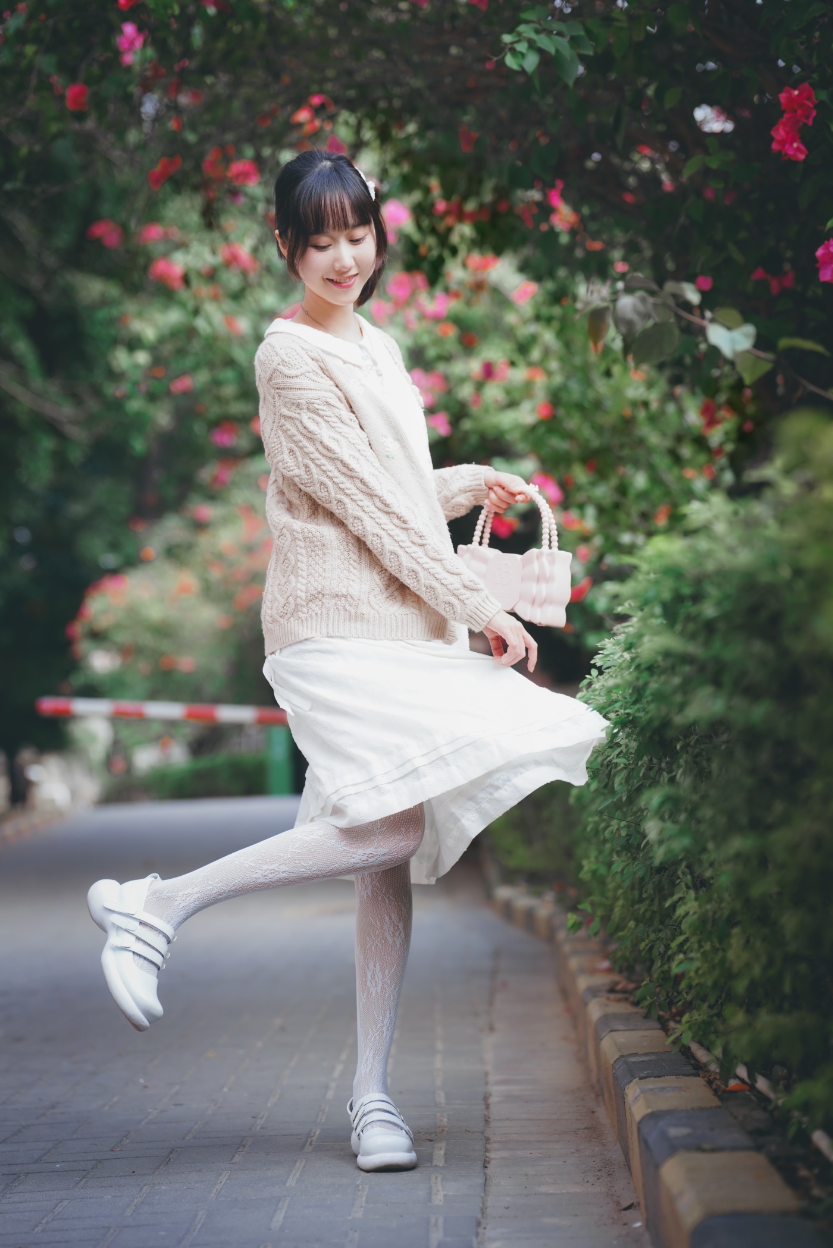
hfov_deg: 16.5
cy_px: 624
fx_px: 2880
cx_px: 416
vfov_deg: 24.5
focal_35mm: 83
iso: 400
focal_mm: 83
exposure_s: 1/500
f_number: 2.8
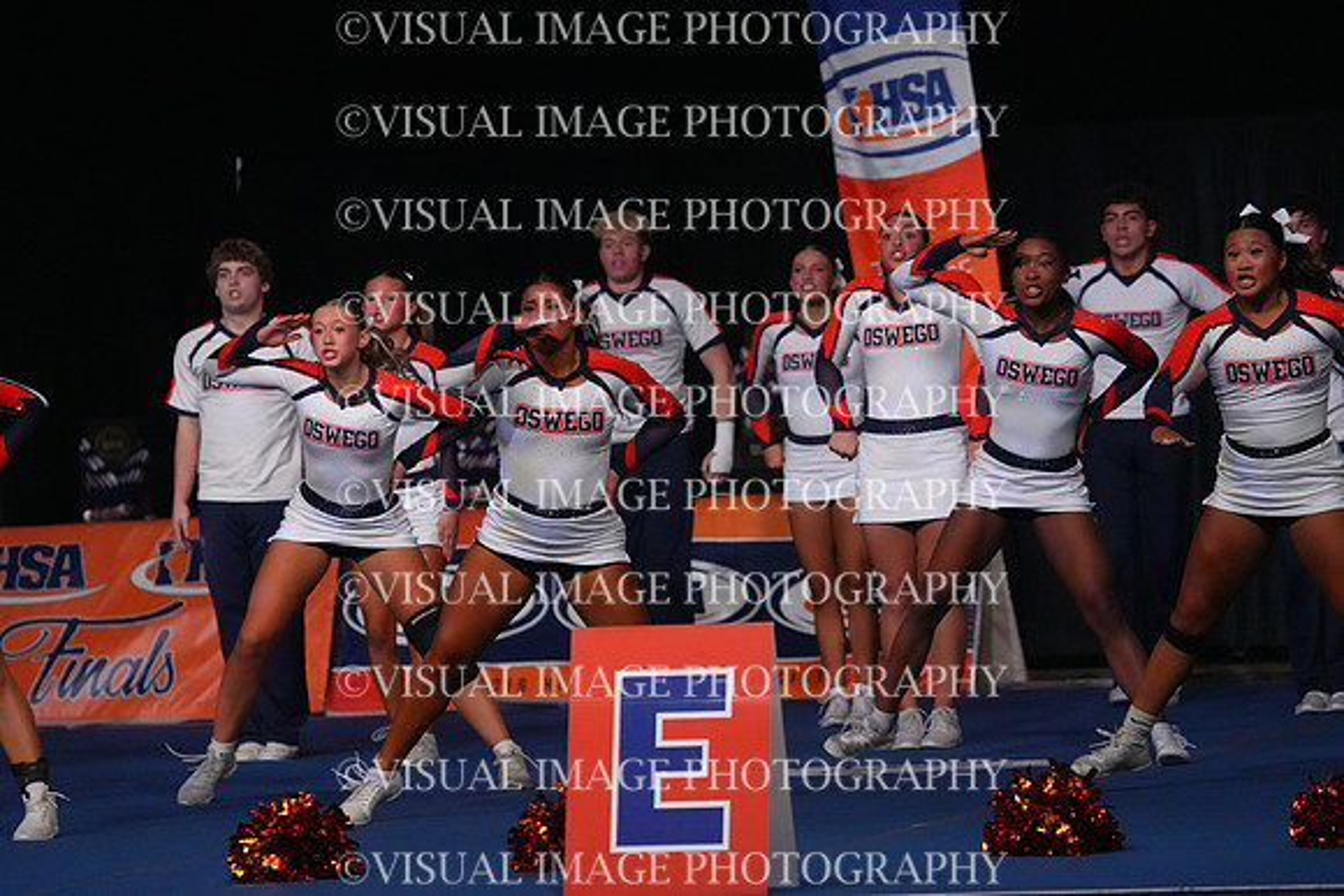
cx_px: 672
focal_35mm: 210
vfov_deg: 6.5
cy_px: 448
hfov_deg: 9.8
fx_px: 7841
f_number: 5.6
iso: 16000
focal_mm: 210
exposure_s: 1/1250
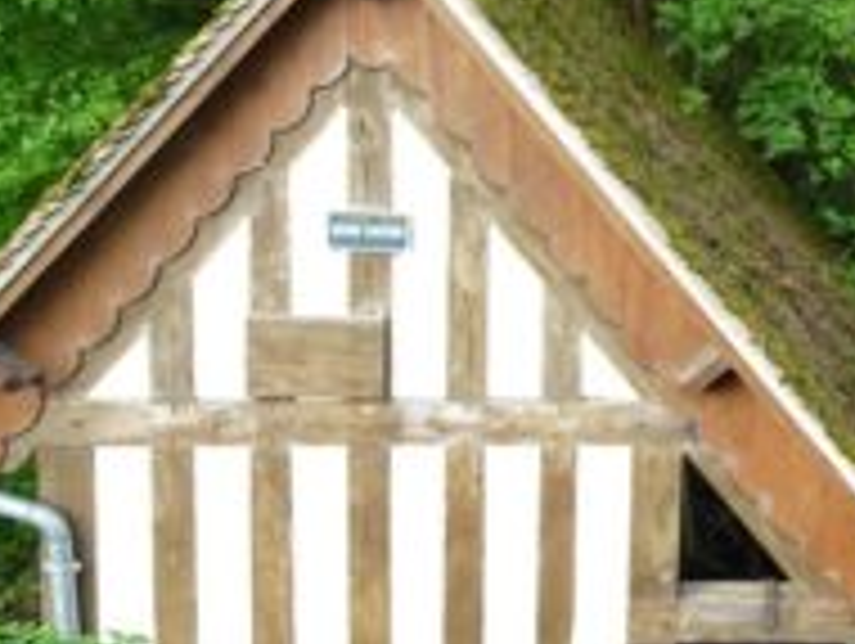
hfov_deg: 27.8
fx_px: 1558
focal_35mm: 63
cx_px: 963
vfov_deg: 23.0
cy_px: 124
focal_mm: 4.1
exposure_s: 1/100
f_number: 3.5
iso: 80
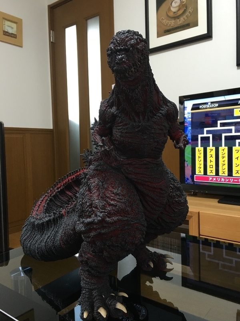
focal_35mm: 29
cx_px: 120
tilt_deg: -1.1
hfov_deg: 48.2
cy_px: 160
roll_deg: +1.6
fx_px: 268
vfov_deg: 61.7
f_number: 2.2
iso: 40
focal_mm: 4.15
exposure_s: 1/15
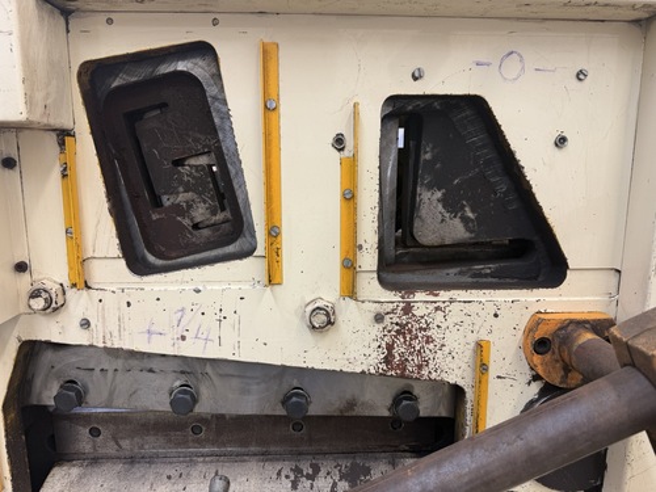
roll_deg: +0.1
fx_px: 455
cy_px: 246
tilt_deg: -9.5
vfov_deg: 56.8
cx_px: 328
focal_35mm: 24
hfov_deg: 71.6
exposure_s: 1/60
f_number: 1.78
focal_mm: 6.76
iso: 100
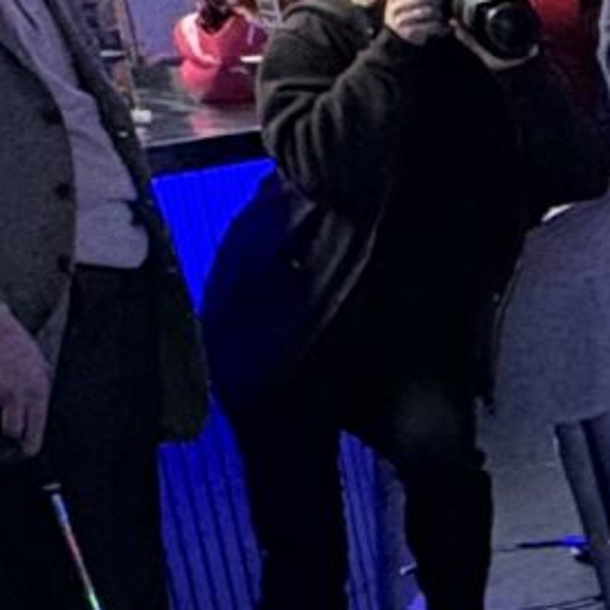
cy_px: 705
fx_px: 2333
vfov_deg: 14.5
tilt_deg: -20.0
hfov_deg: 11.6
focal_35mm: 117
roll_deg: +0.6
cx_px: 1573
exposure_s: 1/58
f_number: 2.2
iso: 640
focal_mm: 2.22
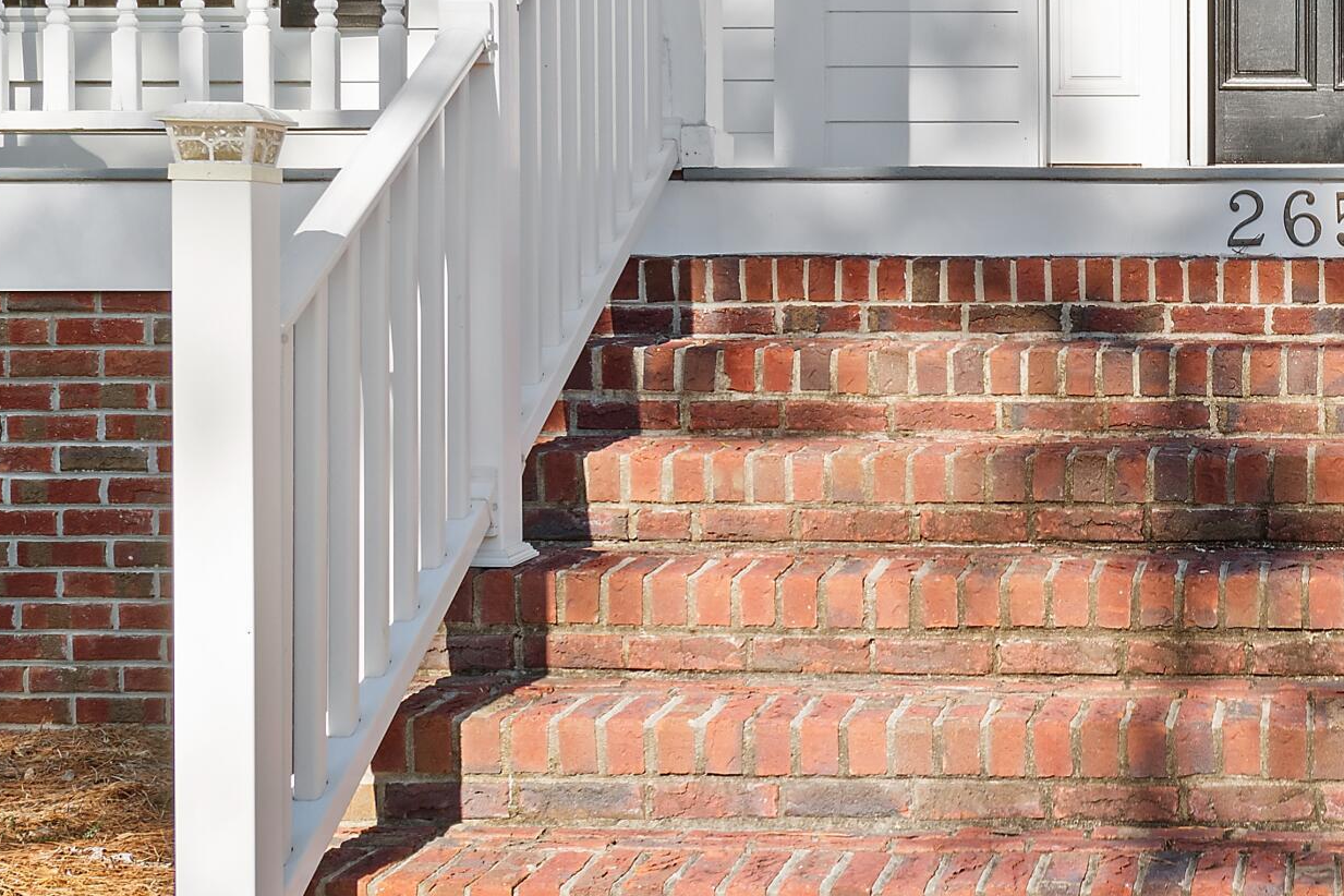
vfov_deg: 18.7
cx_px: 1340
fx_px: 2725
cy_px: 382
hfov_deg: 26.3
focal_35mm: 73
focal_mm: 20
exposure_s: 1/125
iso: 100
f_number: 5.6
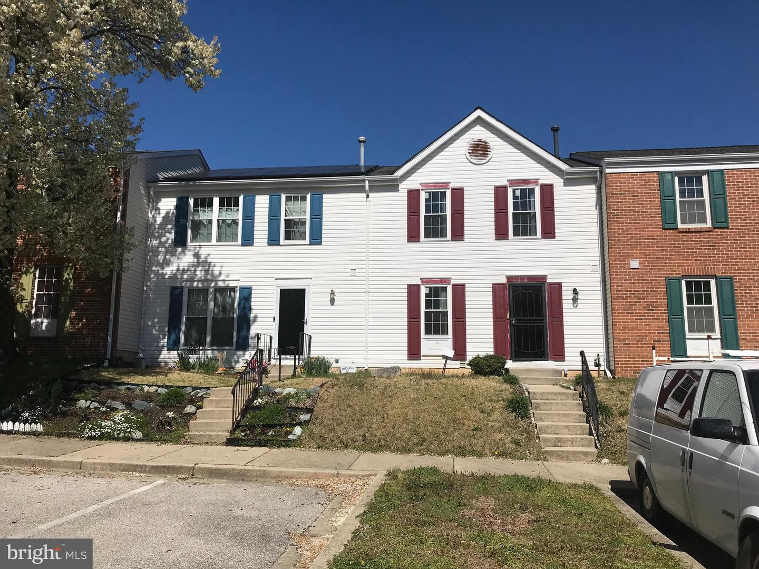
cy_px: 284
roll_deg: -1.1
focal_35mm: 28
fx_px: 614
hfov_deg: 63.4
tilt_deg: +10.2
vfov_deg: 49.7
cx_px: 380
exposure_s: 1/6849
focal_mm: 3.99
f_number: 1.8
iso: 25
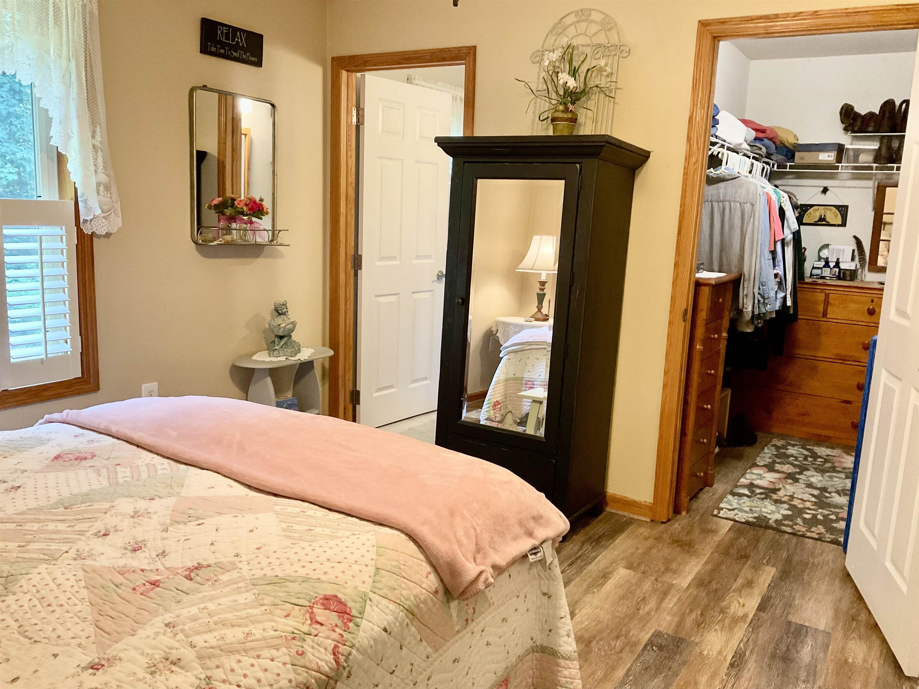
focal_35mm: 29
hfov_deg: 61.7
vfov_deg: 48.2
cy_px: 344
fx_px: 770
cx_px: 460
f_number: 1.8
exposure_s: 1/60
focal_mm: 3
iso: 160
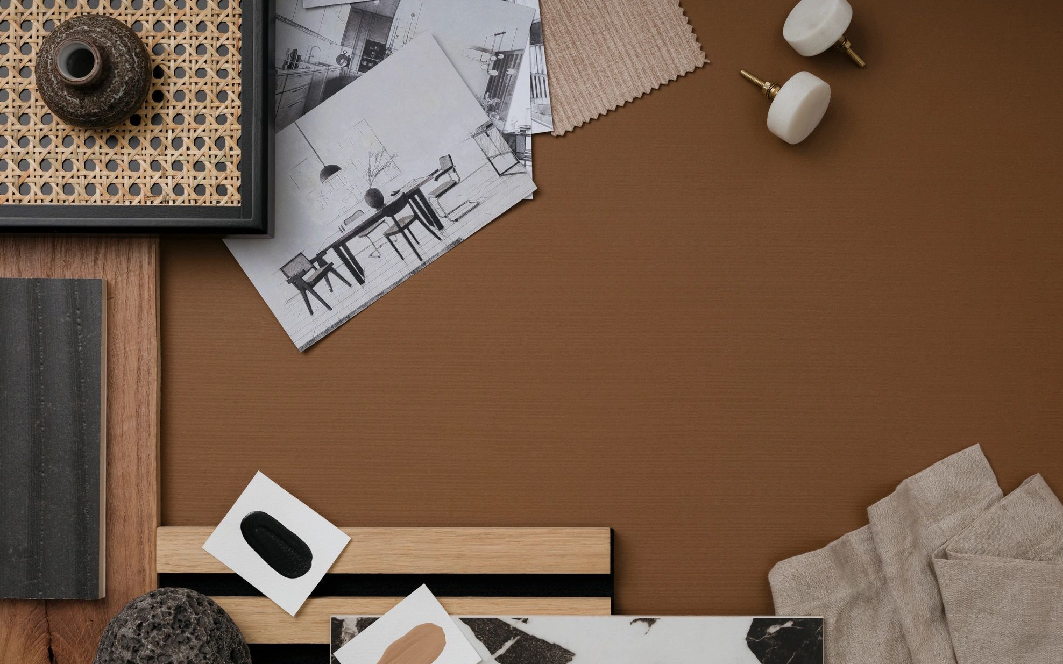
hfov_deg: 34.5
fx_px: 1709
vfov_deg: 22.0
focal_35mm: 59
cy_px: 356
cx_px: 526
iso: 100
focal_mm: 70
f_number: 10
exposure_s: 1/125
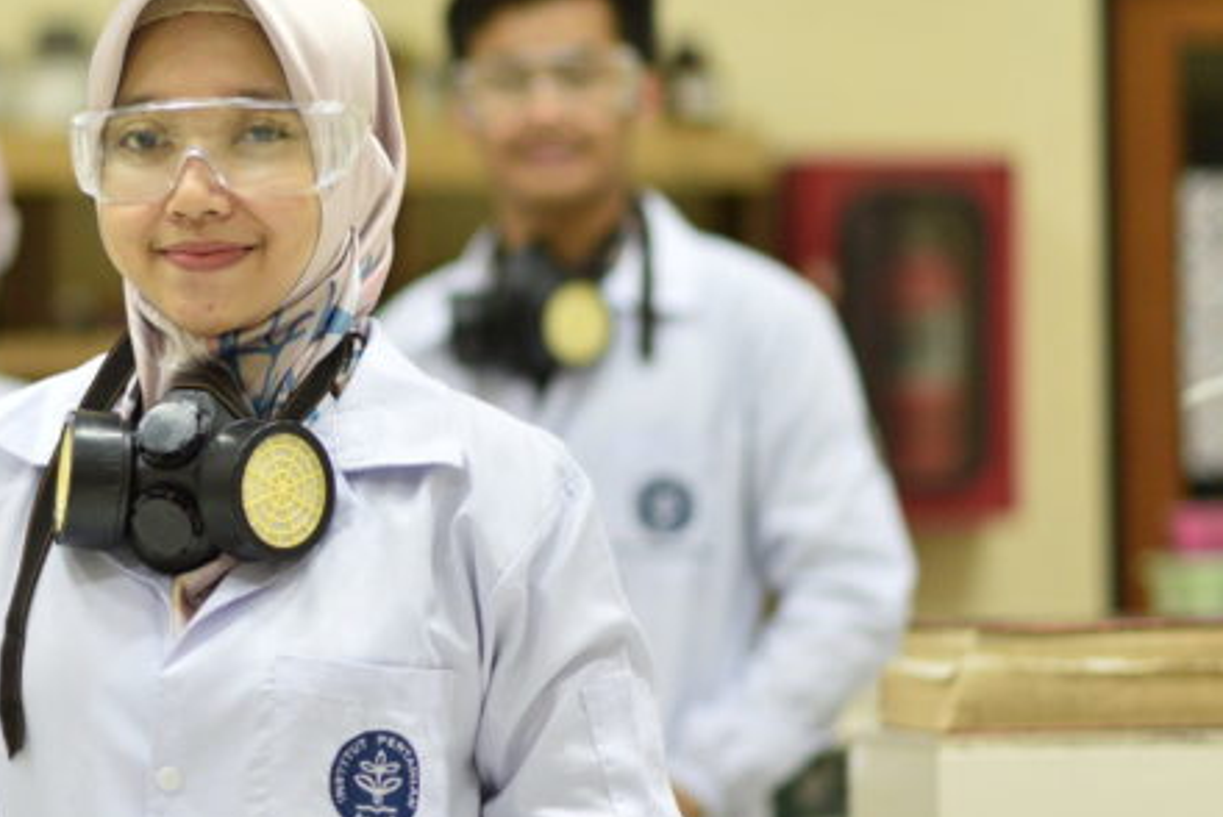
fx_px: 6731
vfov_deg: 6.9
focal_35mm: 198
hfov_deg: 10.3
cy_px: 317
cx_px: 164
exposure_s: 1/100
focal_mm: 85
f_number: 1.8
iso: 1000
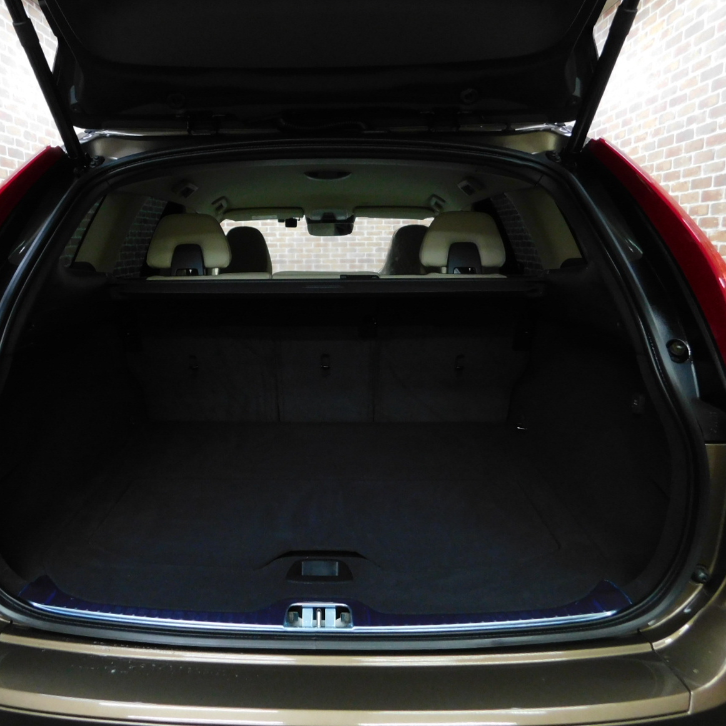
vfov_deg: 57.3
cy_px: 358
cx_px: 304
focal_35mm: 28
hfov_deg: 57.0
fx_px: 664
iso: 360
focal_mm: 4
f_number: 3
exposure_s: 1/30
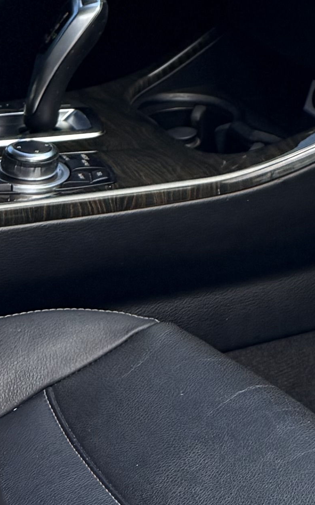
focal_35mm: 116
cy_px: -341
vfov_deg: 15.9
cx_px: 677
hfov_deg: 10.2
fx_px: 1594
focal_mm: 6.76
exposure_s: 1/1437
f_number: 1.78
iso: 100
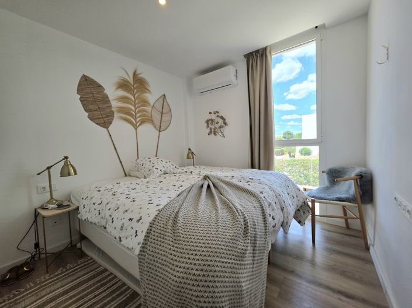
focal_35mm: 13
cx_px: 206
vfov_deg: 89.9
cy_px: 154
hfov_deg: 106.2
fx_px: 155
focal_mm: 2.2
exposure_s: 1/370
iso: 40
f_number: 1.9
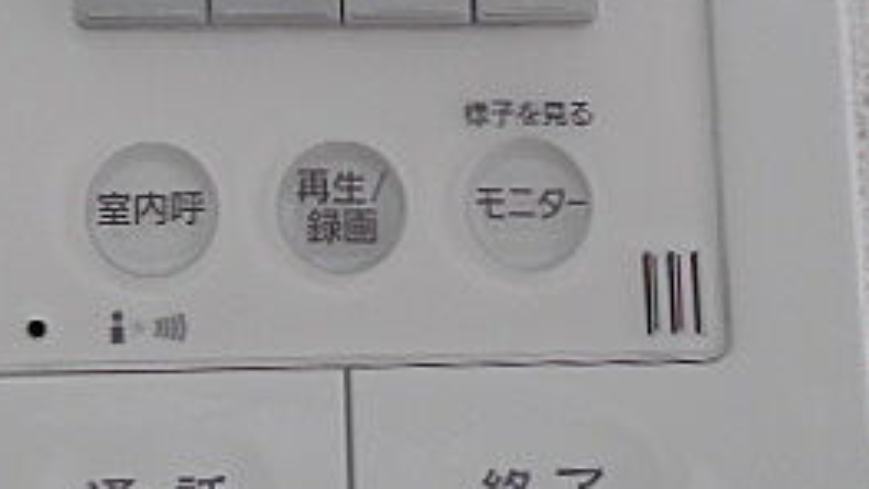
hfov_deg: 29.8
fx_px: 1590
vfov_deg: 16.8
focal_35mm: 69
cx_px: 169
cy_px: -76
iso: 80
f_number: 3.2
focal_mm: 4.6
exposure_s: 1/30
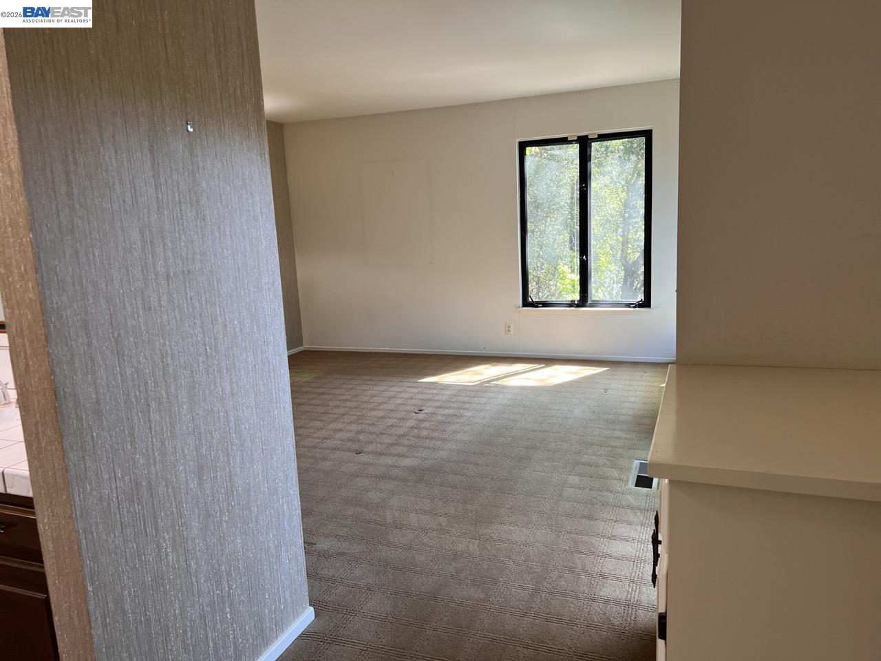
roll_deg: +2.0
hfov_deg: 67.3
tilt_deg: -11.0
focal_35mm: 26
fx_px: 662
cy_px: 330
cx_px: 440
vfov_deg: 53.1
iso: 100
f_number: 1.5
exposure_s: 1/120
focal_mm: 5.7
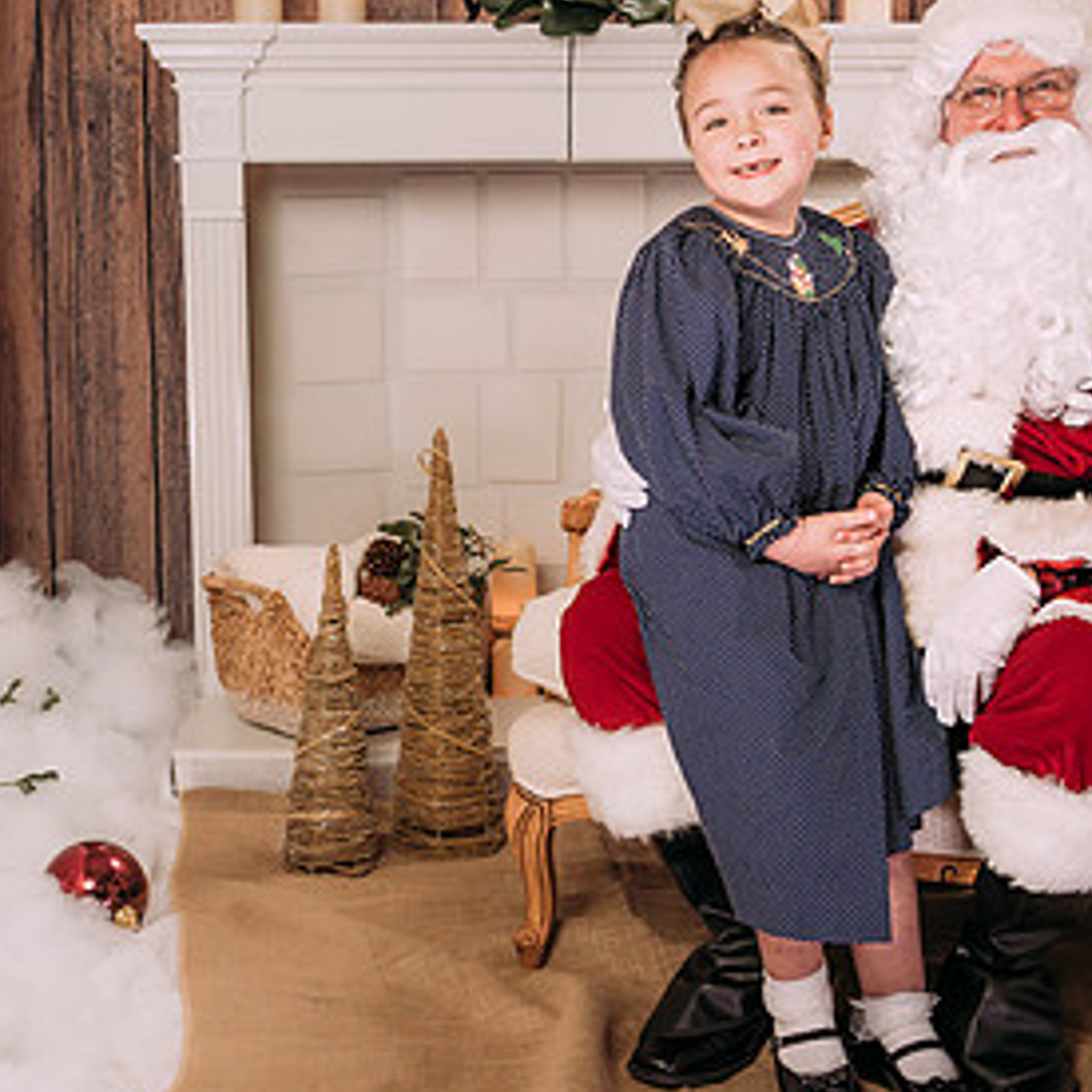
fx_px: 2498
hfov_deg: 24.7
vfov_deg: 24.7
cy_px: 541
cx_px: 531
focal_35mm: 70
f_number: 5.6
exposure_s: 1/125
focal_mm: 35
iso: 200
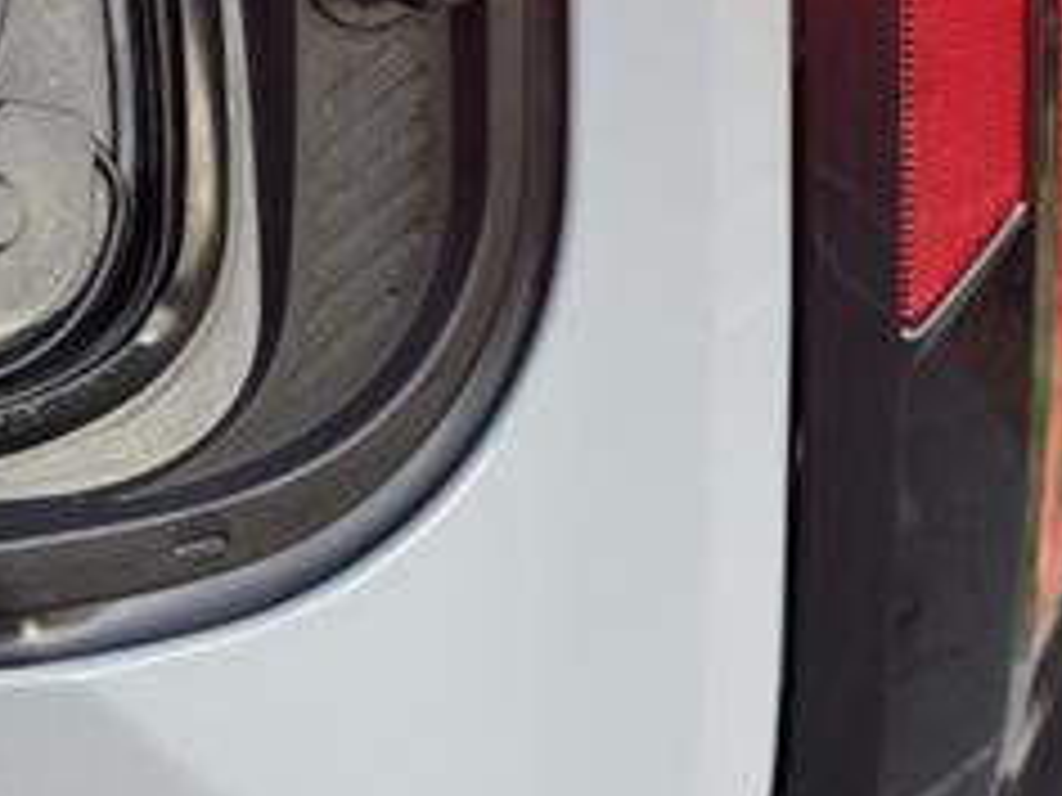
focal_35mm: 130
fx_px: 3988
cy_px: 18
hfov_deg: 15.0
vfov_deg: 11.3
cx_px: 50
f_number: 1.78
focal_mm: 6.76
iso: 250
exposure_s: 1/58
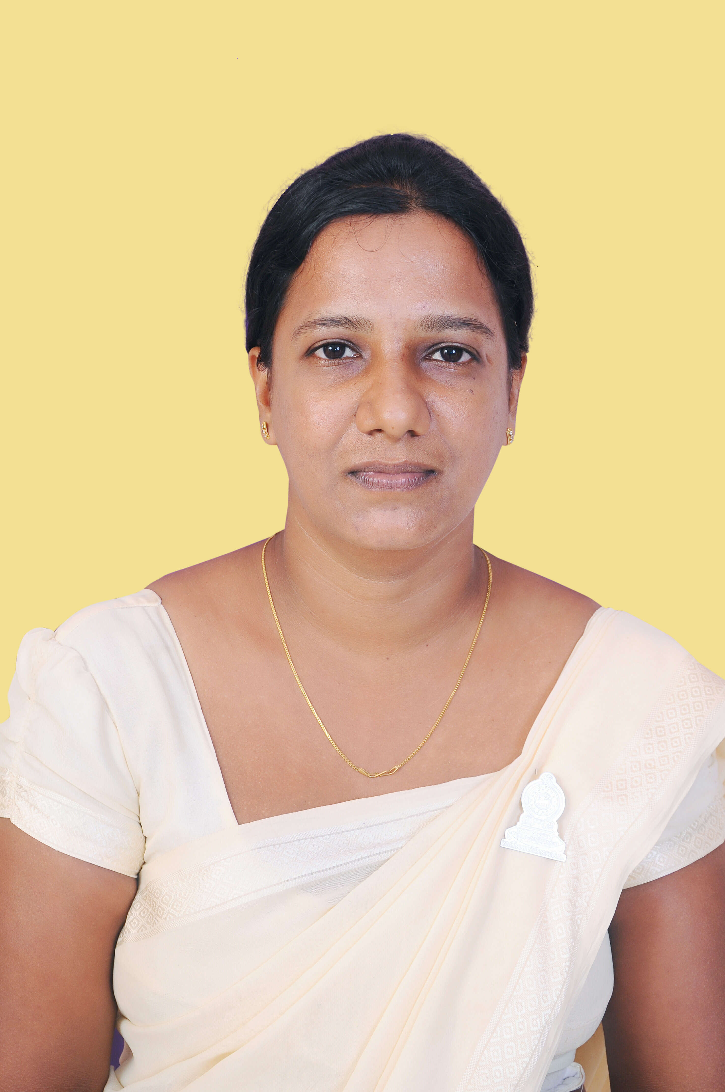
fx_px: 2044
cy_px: 546
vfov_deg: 29.9
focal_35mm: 68
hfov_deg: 20.1
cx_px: 362
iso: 200
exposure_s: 1/125
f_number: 6.3
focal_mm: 45
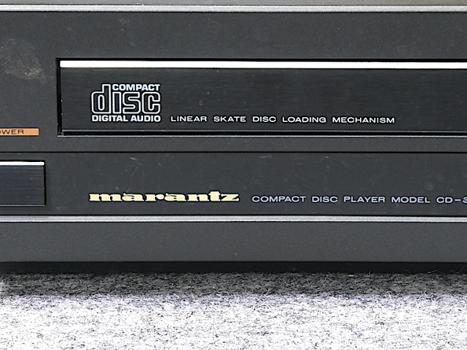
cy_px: 105
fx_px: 4032
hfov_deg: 6.6
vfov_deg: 5.0
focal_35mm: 299
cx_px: 280
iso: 200
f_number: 5.6
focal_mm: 33.2
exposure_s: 1/1.3
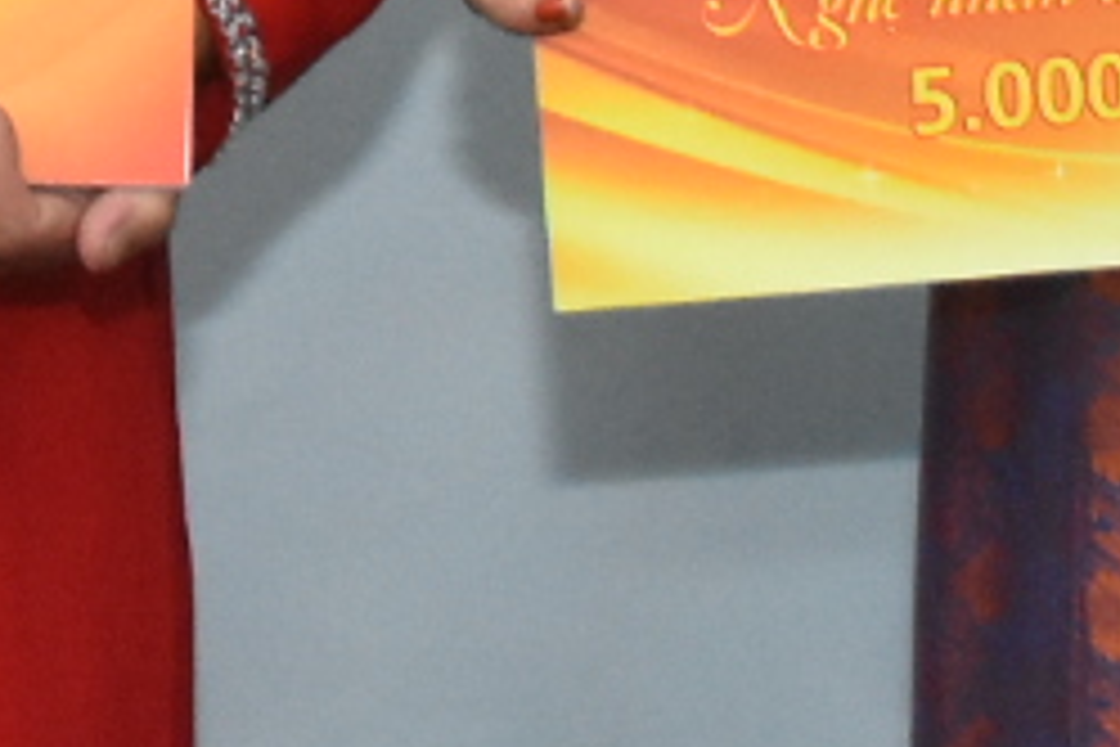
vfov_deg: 6.2
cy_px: -868
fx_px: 6688
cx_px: 58
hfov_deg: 9.5
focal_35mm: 215
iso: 3200
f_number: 3.8
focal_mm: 22
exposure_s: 1/160
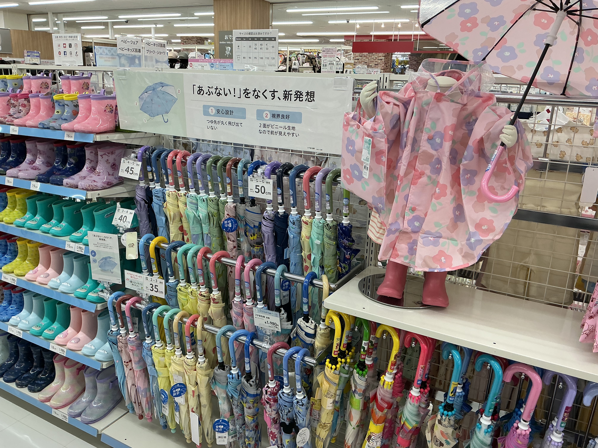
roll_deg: -2.6
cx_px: 299
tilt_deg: -15.3
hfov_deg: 61.7
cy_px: 224
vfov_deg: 48.2
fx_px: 501
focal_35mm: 29
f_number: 1.8
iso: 50
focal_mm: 3
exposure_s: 1/100
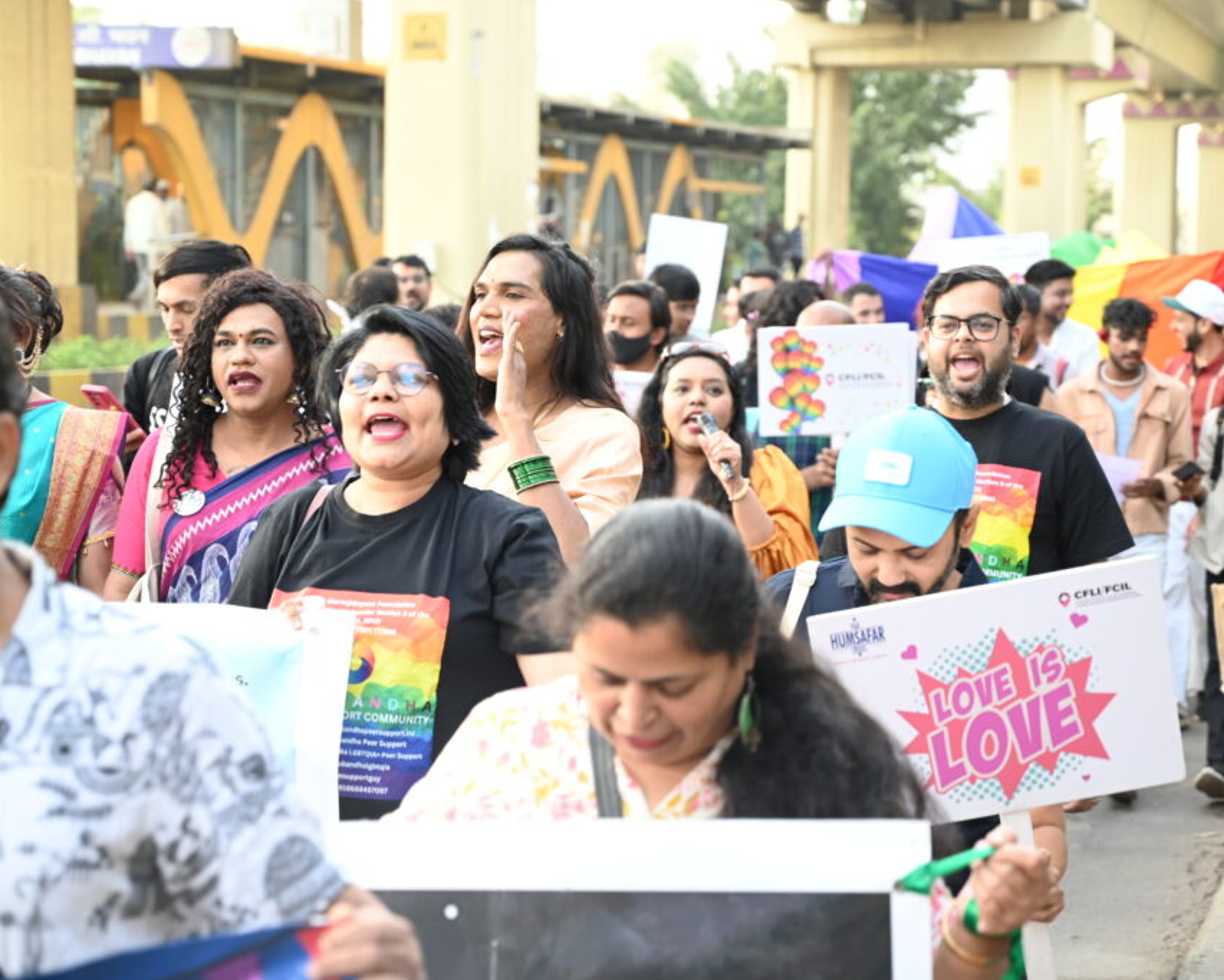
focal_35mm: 79
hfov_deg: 24.1
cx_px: 645
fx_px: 2862
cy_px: 490
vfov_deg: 19.4
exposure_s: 1/80
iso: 400
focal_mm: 70
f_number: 4
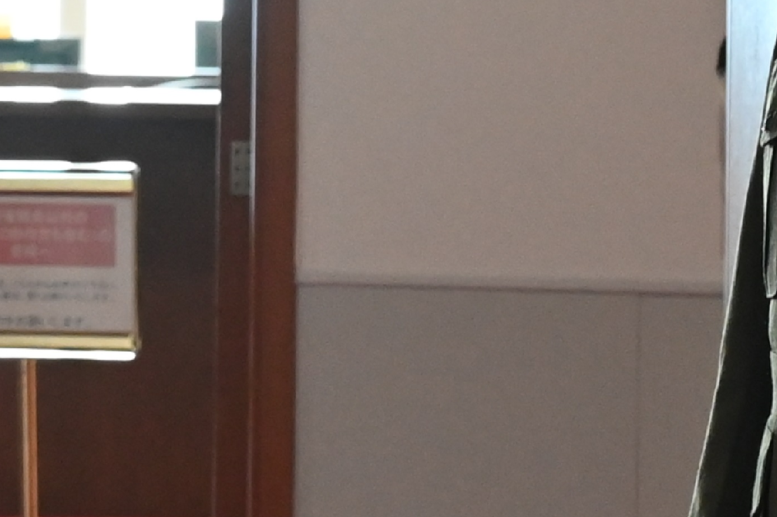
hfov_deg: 10.0
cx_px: 177
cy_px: 239
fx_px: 4422
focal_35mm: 205
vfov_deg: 6.7
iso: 3200
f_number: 5
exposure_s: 1/100
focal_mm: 47
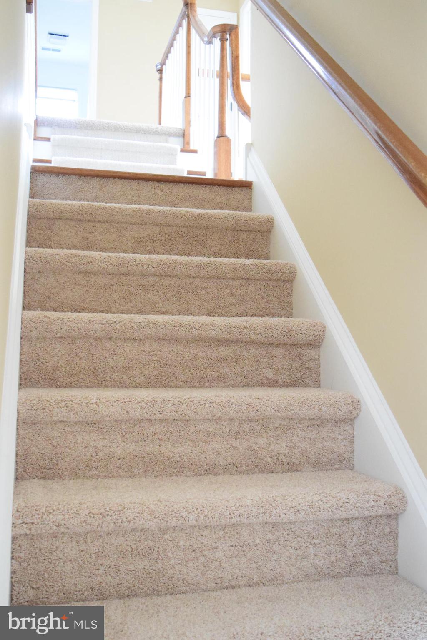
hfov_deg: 35.5
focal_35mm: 38
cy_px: 320
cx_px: 214
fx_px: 667
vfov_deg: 51.3
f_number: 4
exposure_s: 1/50
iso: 6400
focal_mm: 25
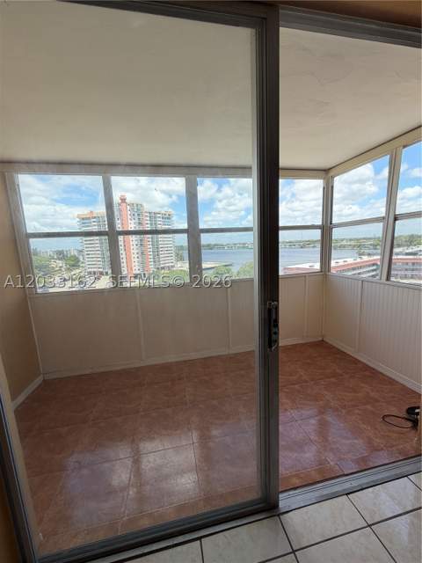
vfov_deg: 102.1
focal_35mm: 14
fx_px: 228
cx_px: 211
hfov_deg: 85.7
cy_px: 282
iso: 50
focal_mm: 2.22
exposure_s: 1/502
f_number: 2.2
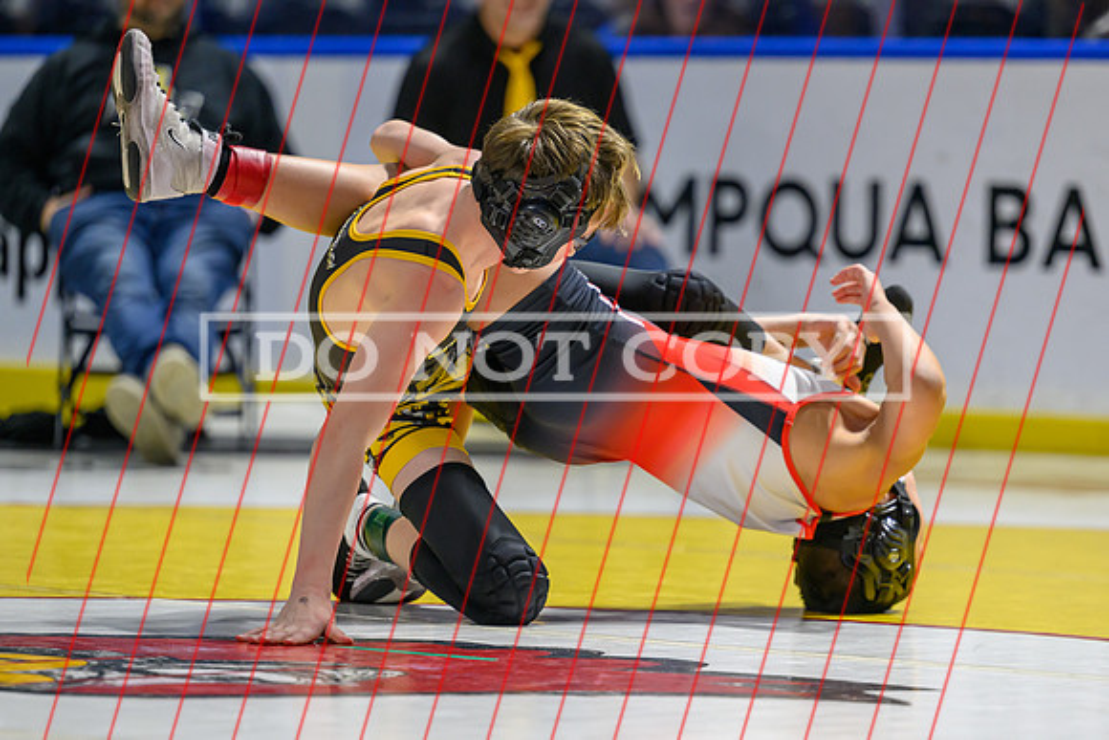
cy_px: 427
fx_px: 6813
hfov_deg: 9.3
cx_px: 606
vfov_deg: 6.2
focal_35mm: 221
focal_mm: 165
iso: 2200
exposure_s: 1/800
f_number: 2.8
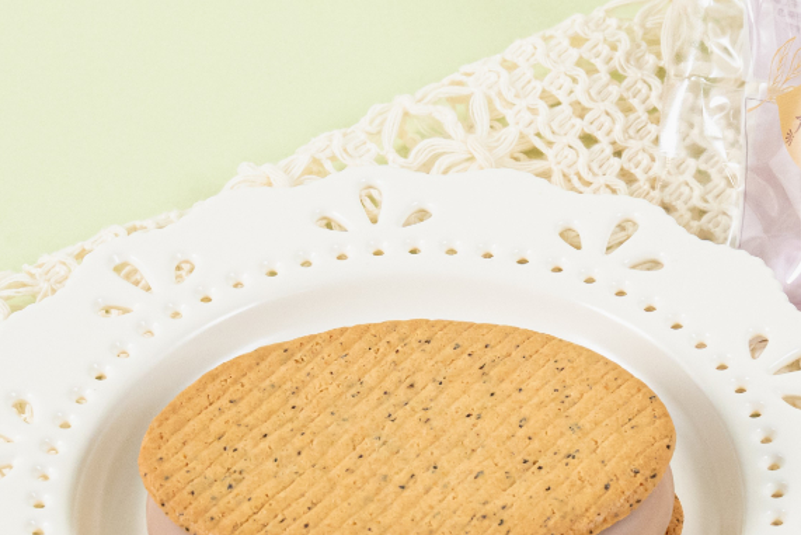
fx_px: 3271
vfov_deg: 9.3
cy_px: 320
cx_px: 772
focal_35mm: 147
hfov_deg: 13.8
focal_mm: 70
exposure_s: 1/80
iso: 2500
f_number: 13
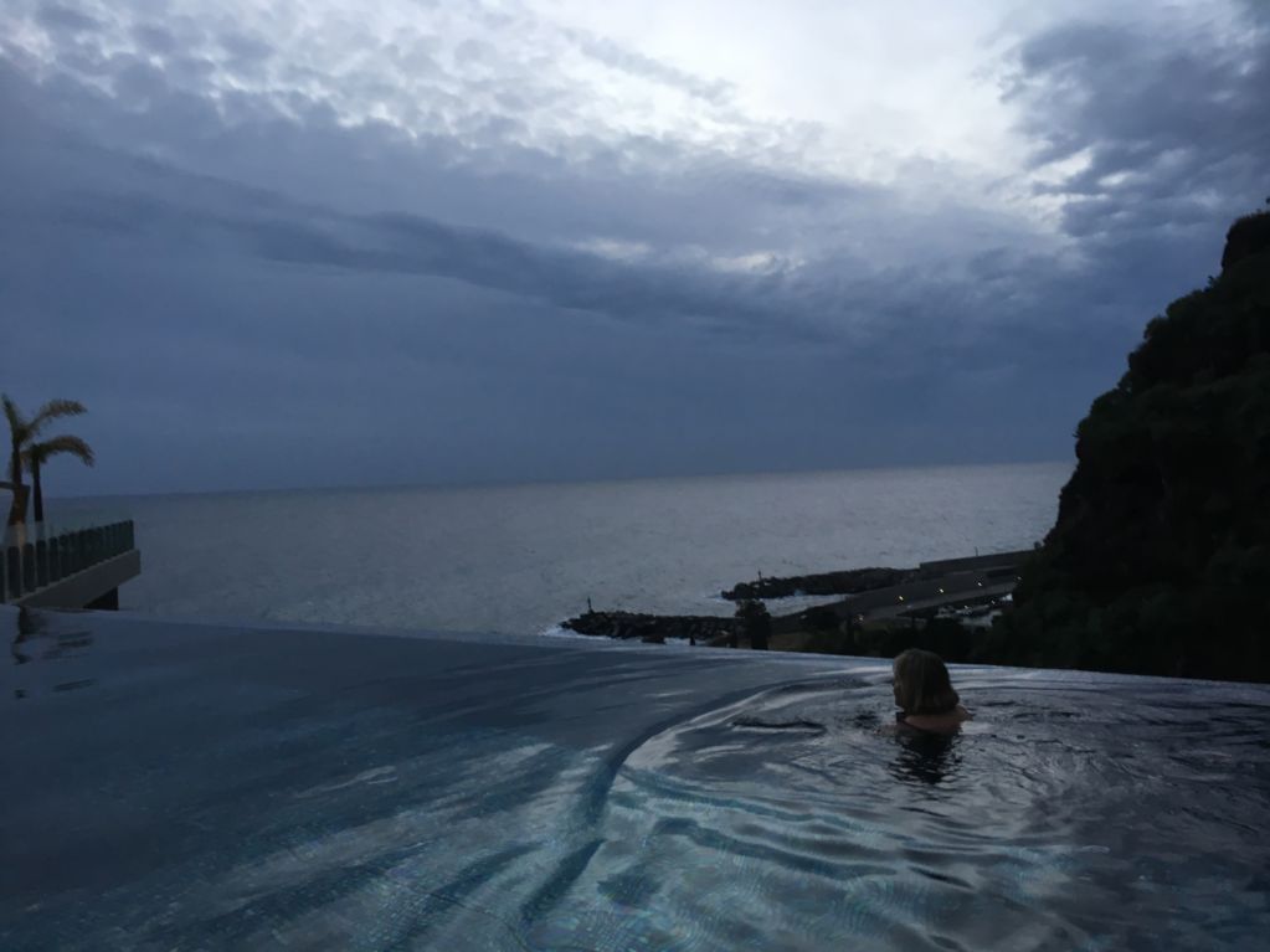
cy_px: 476
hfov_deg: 61.7
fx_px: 1064
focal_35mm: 29
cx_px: 635
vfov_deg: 48.2
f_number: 2.2
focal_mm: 4.15
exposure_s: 1/33
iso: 64
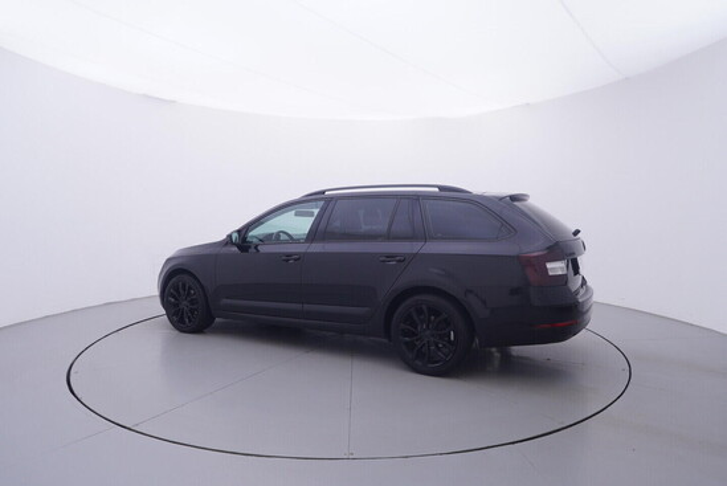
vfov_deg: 56.2
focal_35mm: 22
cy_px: 243
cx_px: 364
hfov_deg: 77.3
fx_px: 455
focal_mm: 15
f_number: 5
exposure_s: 1/80
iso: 200
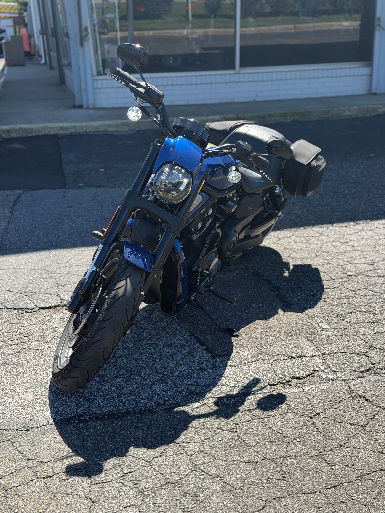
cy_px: 256
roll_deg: +1.6
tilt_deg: -17.0
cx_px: 192
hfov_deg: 30.3
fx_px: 712
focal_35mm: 48
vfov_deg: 39.7
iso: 100
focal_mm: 6.76
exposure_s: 1/1403
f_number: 1.78
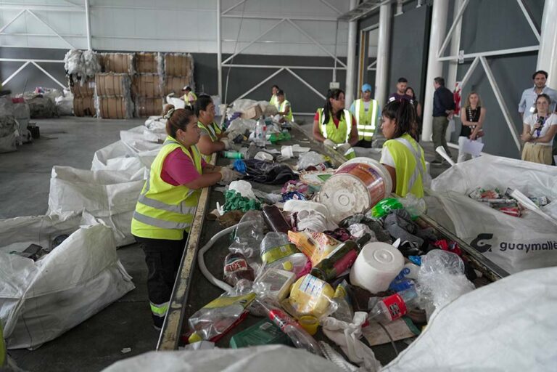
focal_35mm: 29
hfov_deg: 63.7
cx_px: 278
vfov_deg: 45.0
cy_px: 186
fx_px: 449
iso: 1600
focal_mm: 29
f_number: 3.5
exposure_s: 1/200
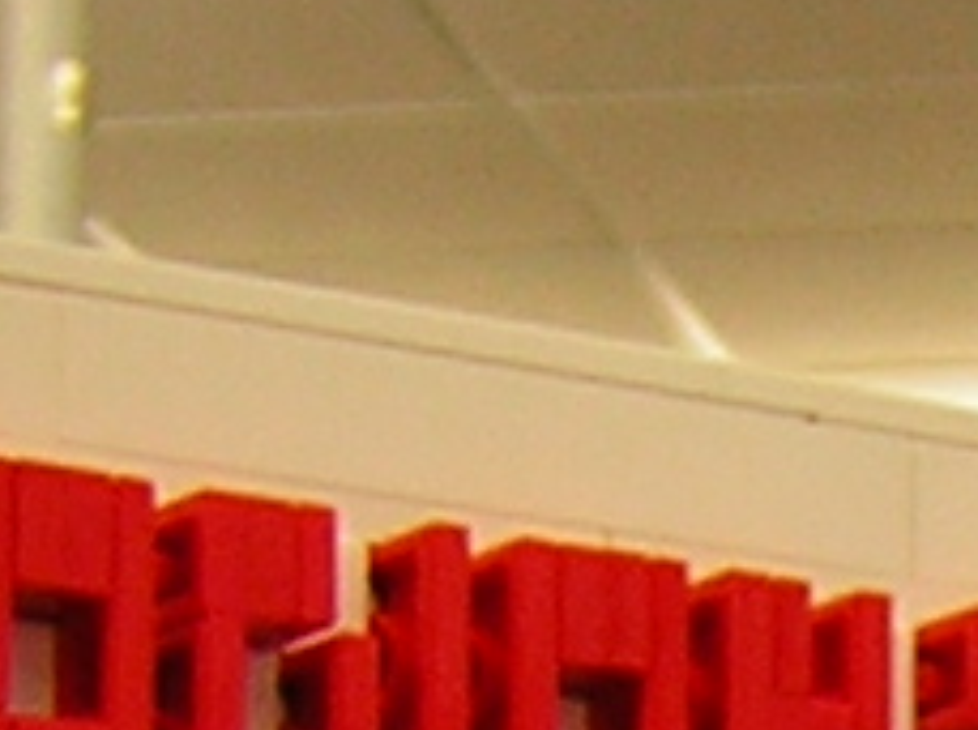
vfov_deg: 5.6
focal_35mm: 252
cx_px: 1841
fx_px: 7109
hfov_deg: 7.6
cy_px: 1972
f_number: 2.6
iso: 50
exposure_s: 1/9.7
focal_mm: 4.7
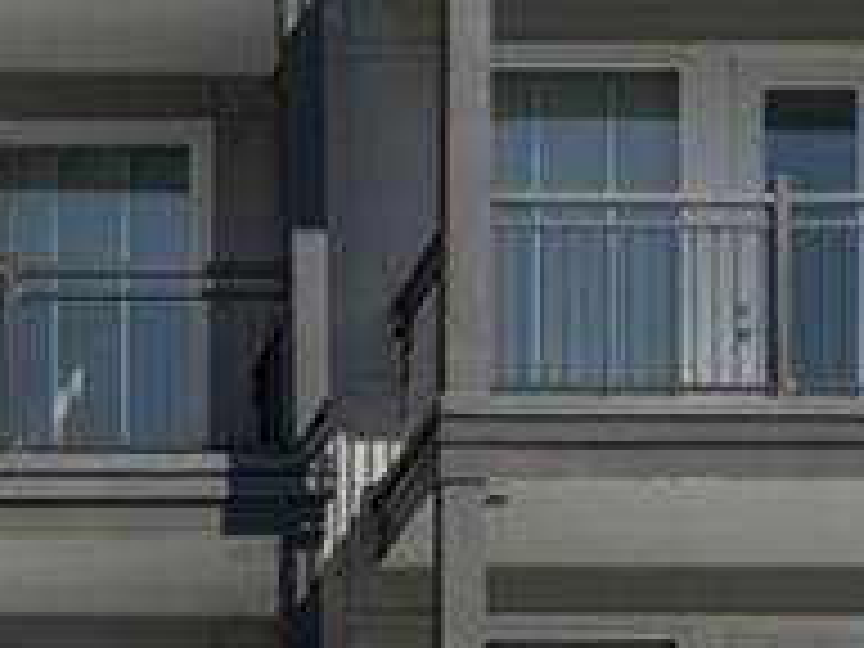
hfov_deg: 15.5
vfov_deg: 11.8
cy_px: 994
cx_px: -302
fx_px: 2995
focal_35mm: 120
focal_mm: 15
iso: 50
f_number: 8
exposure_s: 1/320
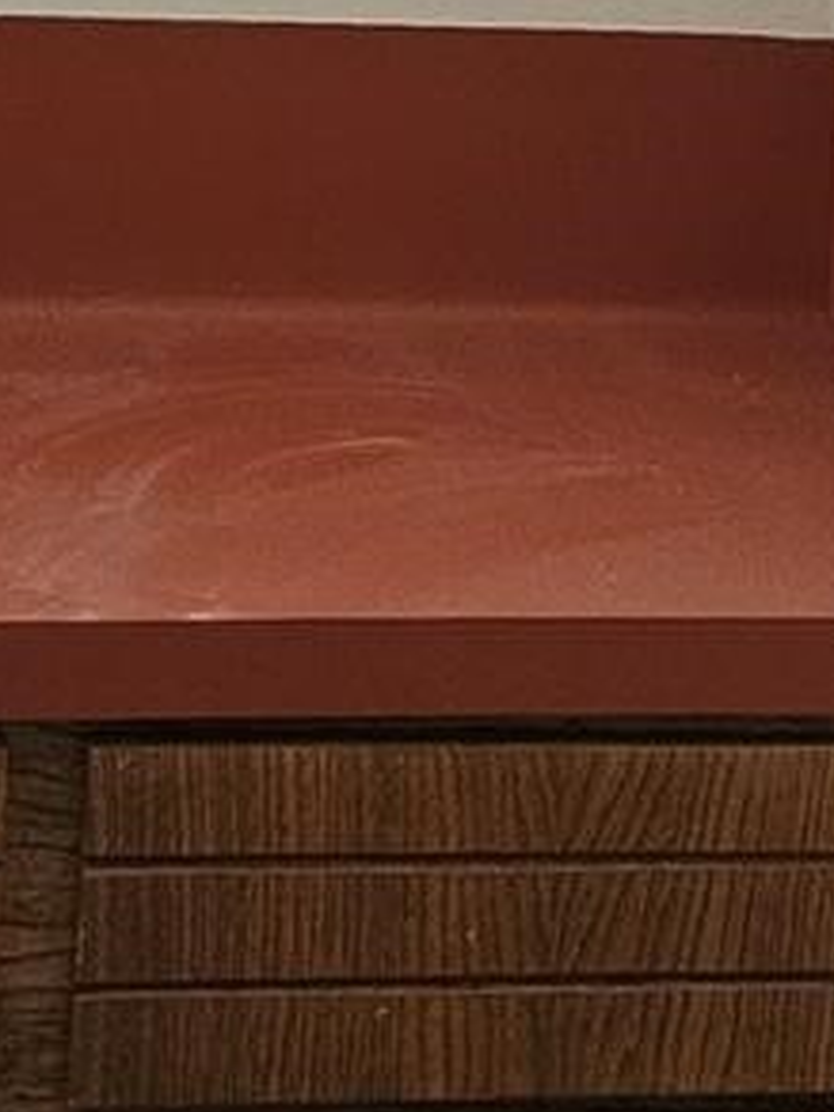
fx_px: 3887
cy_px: -23
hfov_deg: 12.2
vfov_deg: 15.9
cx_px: 526
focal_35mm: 121
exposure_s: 1/24
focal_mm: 6.3
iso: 640
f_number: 1.7
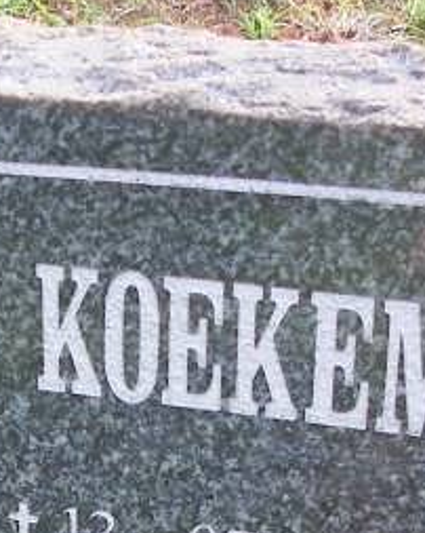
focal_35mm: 125
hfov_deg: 12.2
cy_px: 805
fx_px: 1968
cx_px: -15
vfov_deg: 14.4
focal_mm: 4.8
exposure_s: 1/80
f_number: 2.8
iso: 64
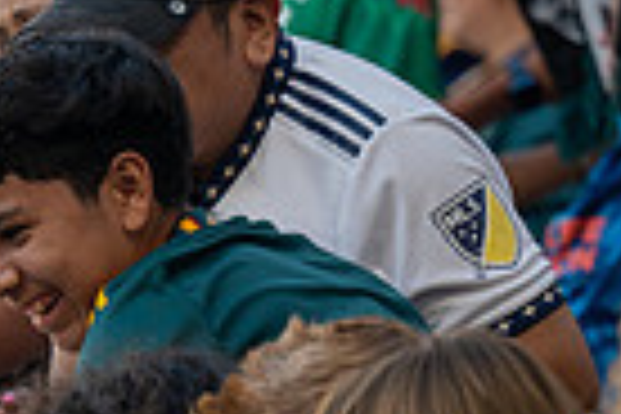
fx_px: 10039
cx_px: -14
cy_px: 299
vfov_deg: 2.4
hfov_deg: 3.5
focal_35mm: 582
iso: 320
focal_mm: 110
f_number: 2.8
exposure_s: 1/800
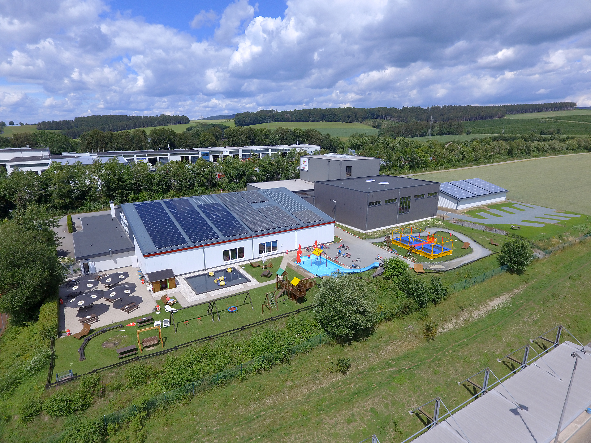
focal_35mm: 20
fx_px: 341
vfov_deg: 66.0
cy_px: 222
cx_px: 296
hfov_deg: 81.7
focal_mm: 3.61
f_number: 2.8
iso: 100
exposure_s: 1/290
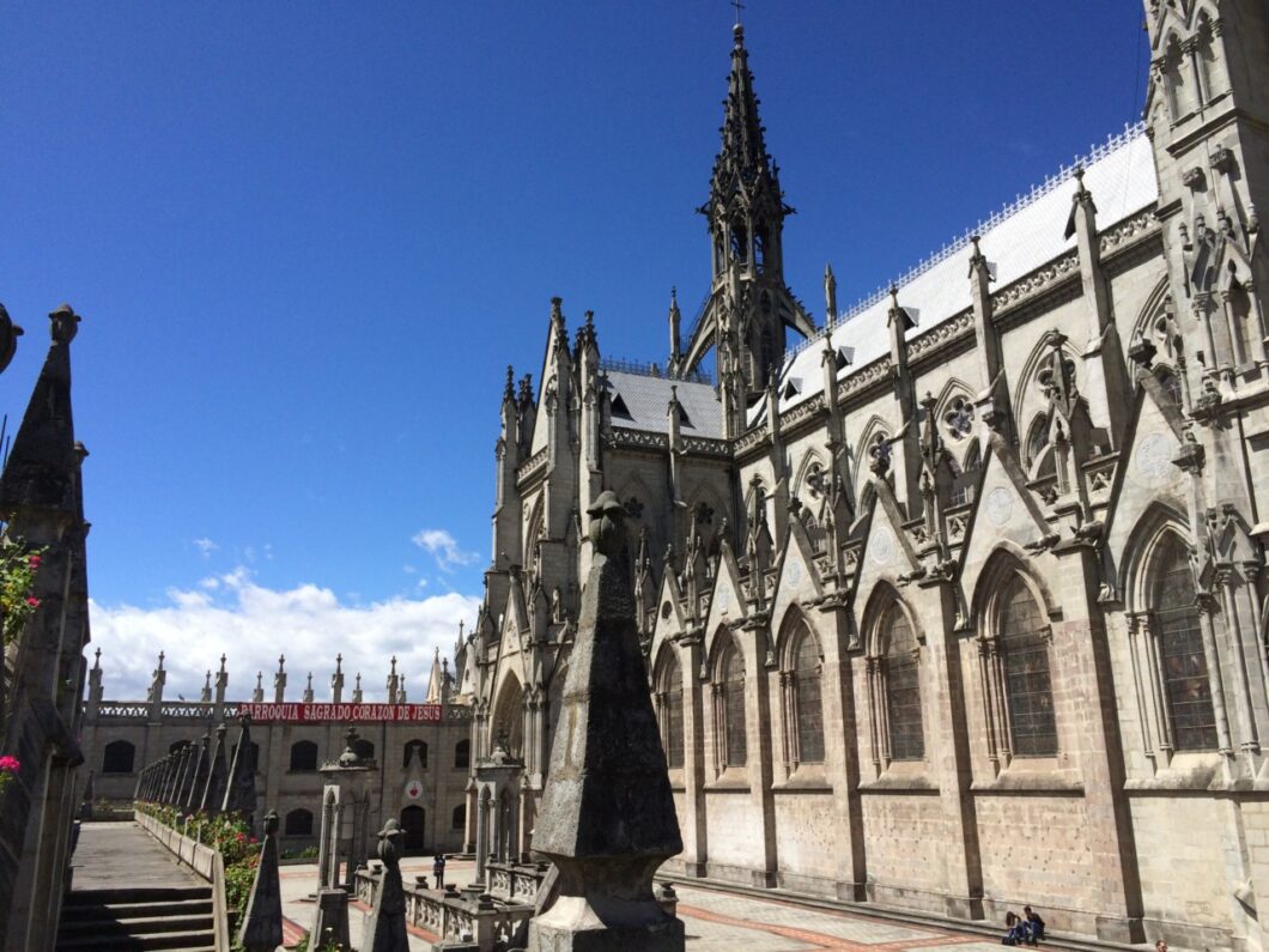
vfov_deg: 46.8
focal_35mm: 30
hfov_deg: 60.0
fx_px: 1100
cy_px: 476
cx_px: 634
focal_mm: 4.12
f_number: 2.2
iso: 40
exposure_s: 1/2564
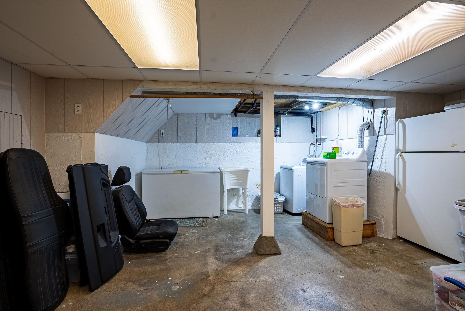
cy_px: 156
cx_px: 232
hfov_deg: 96.7
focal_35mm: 16
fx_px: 207
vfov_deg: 73.8
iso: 400
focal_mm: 16
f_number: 8
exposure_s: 1/125
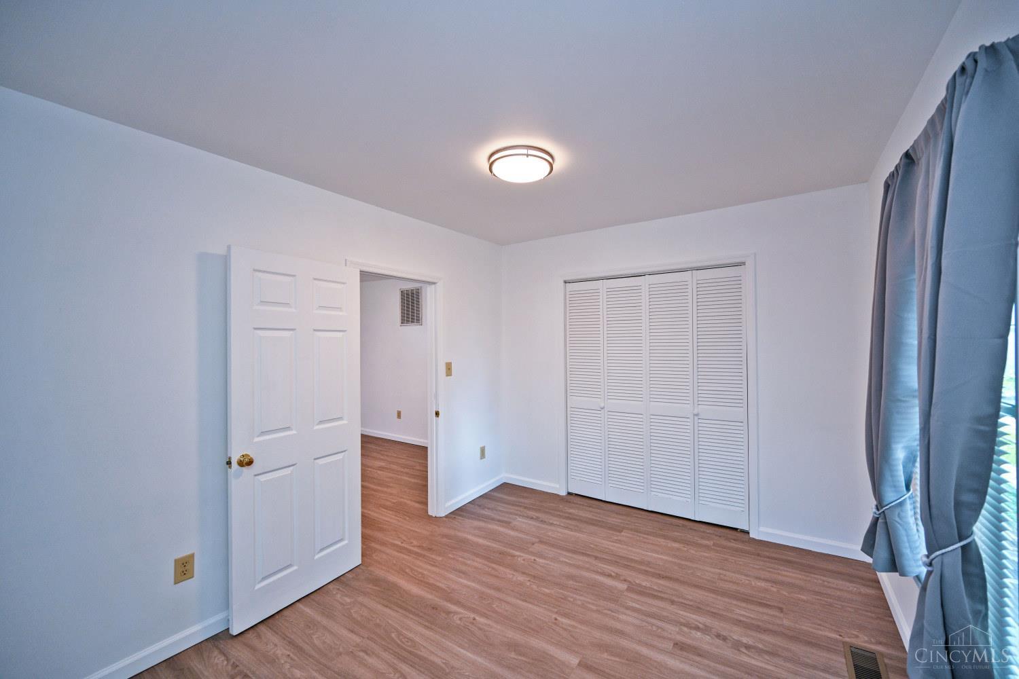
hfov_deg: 104.3
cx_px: 510
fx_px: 396
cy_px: 340
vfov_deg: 81.2
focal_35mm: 14
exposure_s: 1/60
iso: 500
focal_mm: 14
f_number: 4
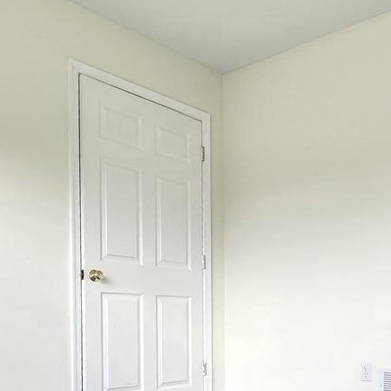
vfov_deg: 41.3
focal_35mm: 38
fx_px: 486
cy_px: 330
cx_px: 303
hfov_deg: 42.2
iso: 64
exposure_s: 1/60
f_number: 2.2
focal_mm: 2.2
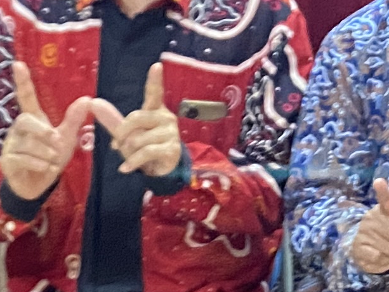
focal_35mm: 171
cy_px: -244
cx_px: 450
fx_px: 1922
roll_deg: -1.0
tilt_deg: -3.7
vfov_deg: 8.3
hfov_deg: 11.4
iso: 640
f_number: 1.8
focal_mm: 4.25
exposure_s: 1/25
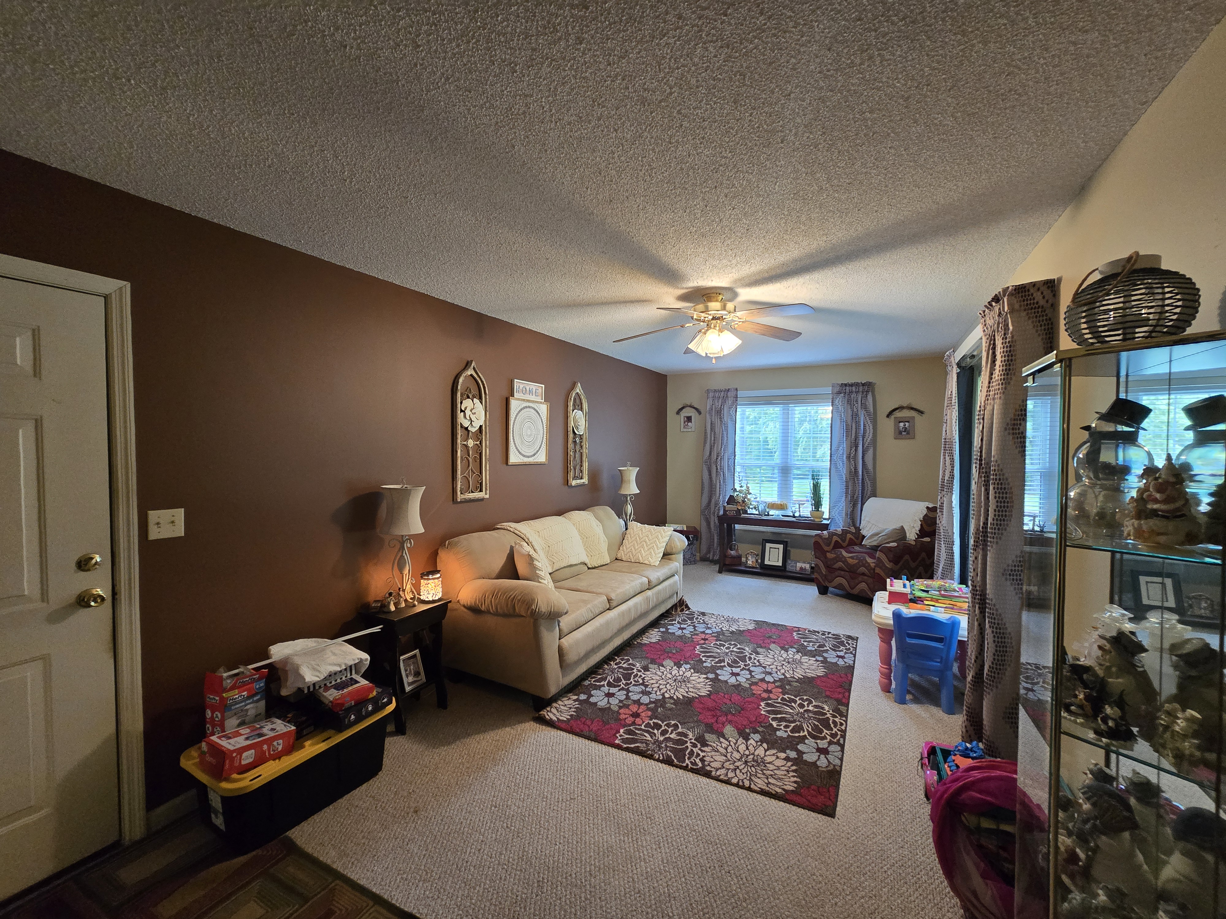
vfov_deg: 89.9
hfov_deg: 106.2
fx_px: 460
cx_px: 613
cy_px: 460
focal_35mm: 13
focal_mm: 2.2
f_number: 2.2
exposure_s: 1/60
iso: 500
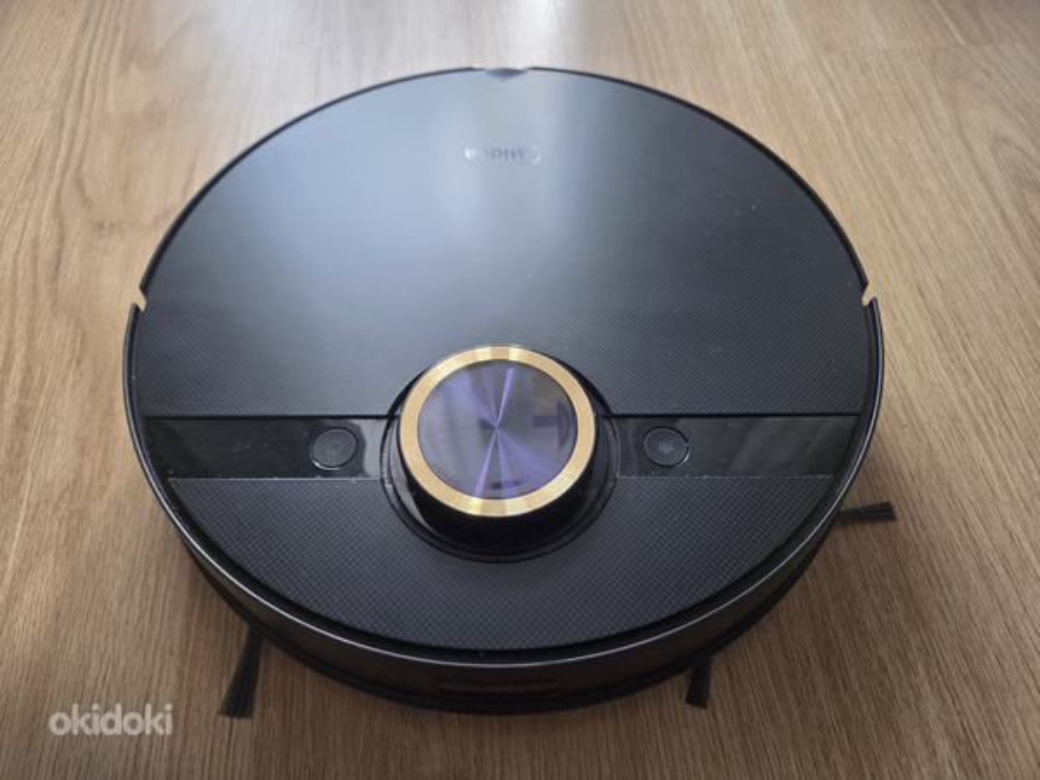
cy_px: 390
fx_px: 691
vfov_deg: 58.9
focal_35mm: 23
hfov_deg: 73.9
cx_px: 520
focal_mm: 5.4
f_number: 1.8
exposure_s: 1/100
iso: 160
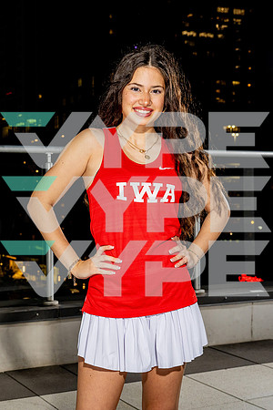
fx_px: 721
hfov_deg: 21.4
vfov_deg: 31.7
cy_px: 205
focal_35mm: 63
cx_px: 96
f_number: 6.3
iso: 1600
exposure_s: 1/250
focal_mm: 42
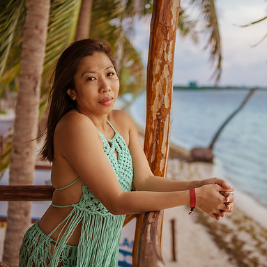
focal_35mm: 48
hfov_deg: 35.0
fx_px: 419
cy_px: 133
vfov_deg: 35.4
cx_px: 179
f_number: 1.8
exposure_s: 1/320
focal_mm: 35
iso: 200
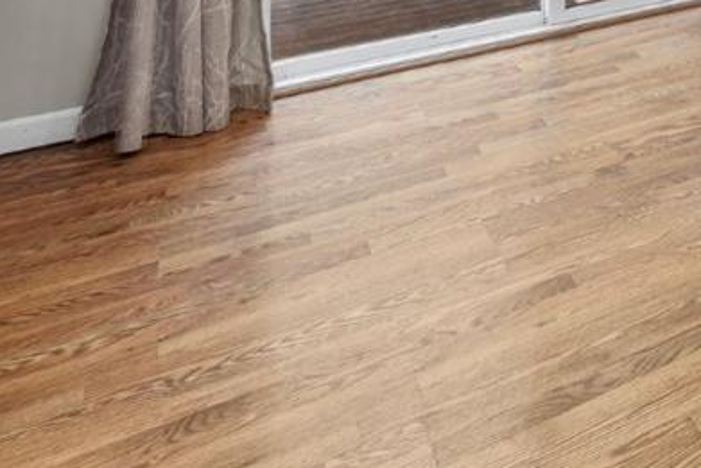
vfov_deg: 22.0
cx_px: 941
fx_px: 896
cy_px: -307
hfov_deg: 31.4
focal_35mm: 46
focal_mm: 12
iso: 250
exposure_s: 1/25
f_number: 5.6
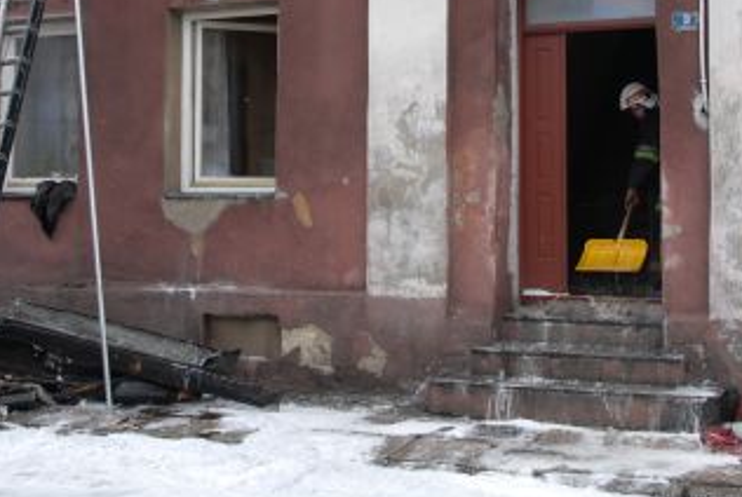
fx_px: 1177
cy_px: 130
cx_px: 392
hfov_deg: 35.0
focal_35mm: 57
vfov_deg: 23.7
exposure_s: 1/180
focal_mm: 24
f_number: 7.1
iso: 250
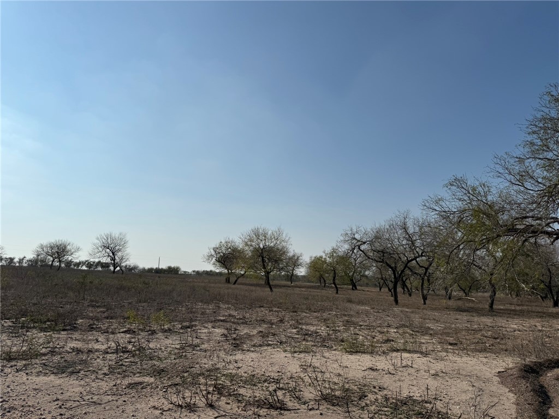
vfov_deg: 56.8
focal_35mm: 24
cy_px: 210
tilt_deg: +11.1
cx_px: 280
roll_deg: -1.1
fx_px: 388
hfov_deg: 71.6
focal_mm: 6.76
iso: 80
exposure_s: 1/14286
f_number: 1.78
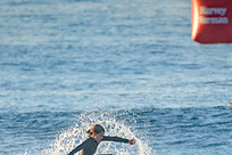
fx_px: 9176
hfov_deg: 1.4
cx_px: 136
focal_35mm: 1424
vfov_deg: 1.0
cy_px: 208
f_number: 5.6
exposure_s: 1/2000
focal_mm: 500
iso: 560
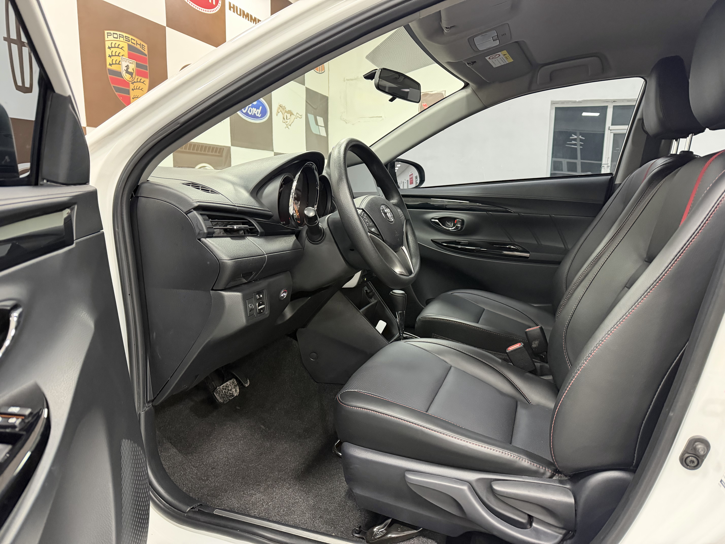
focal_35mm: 24
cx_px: 362
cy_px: 272
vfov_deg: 56.8
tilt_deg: -7.1
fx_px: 503
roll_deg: -0.4
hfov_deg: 71.6
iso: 800
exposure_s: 1/25
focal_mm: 6.76
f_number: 1.78
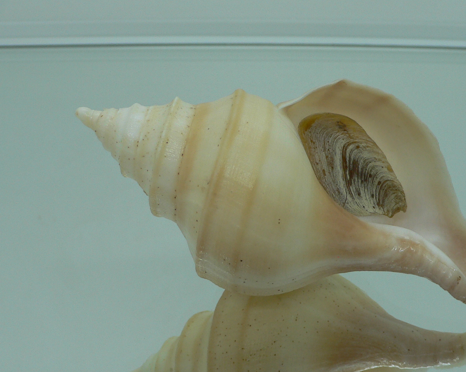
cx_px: 301
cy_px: 208
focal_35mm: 49
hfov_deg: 37.7
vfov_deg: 30.8
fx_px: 676
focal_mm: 4.6
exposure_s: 1/60
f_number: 2.8
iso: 80
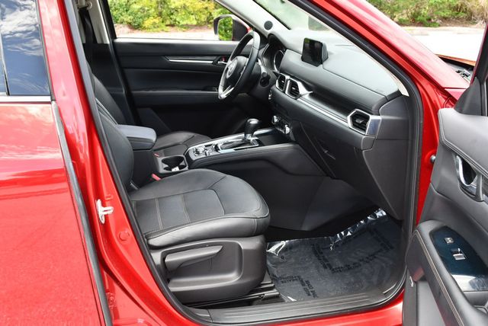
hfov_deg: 53.1
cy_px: 163
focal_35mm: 36
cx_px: 244
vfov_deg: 36.9
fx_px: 488
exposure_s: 1/250
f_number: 5
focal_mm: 18
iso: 400
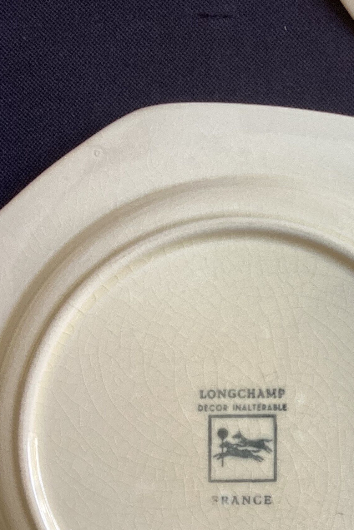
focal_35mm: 62
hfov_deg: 21.1
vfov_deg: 32.2
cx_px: 368
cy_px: 339
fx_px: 914
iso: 50
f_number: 2.4
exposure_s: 1/60
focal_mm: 3.3
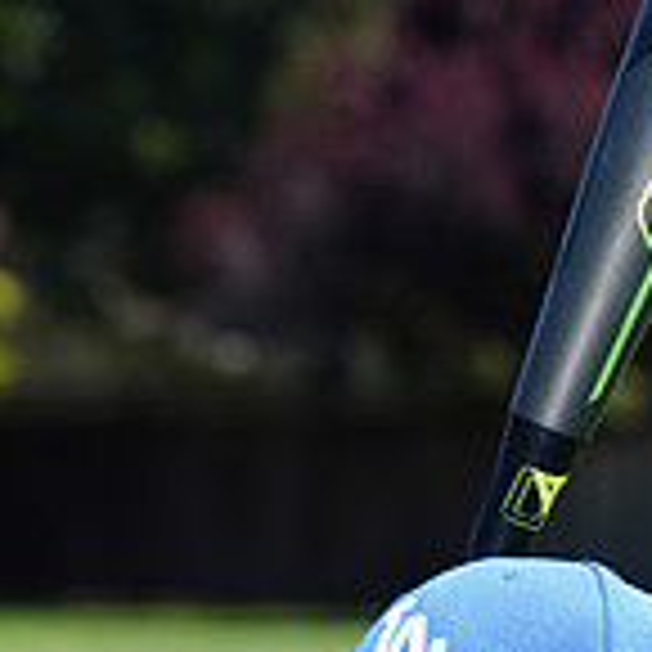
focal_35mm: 546
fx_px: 11635
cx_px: 506
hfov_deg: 3.2
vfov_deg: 3.2
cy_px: 836
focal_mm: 161
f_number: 9
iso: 200
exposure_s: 1/200
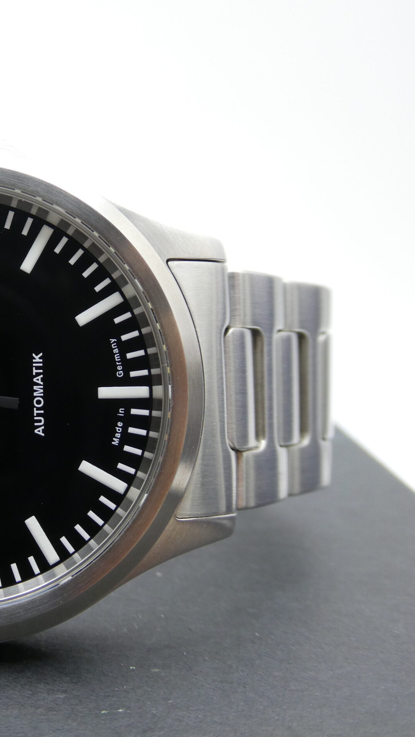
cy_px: 369
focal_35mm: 69
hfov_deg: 16.8
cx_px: -78
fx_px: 1350
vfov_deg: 30.6
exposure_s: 1/80
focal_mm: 8.4
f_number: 4
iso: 125
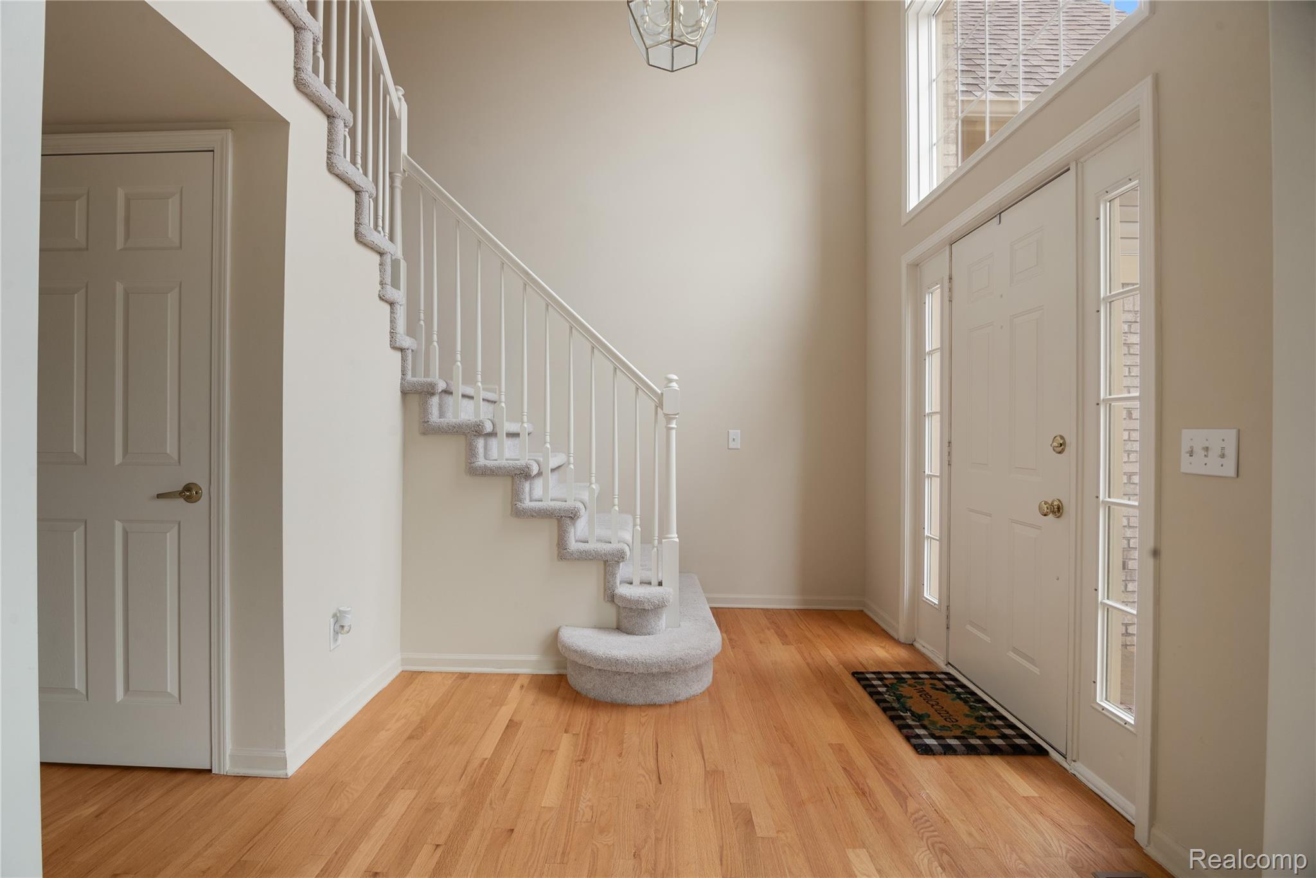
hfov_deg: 61.9
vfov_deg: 43.6
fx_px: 1097
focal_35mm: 30
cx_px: 658
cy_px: 439
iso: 320
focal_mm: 30
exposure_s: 1/15
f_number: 9
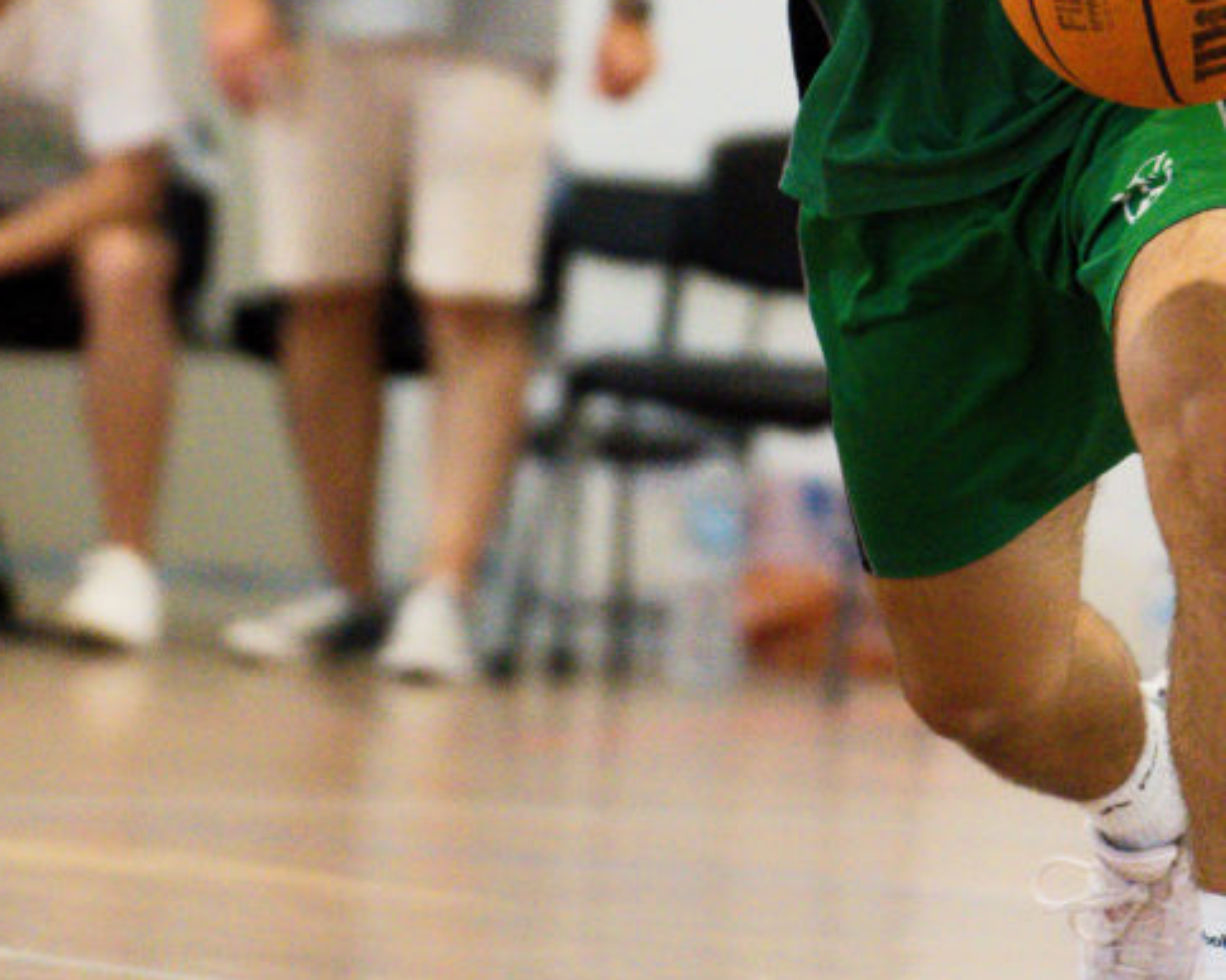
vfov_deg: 3.4
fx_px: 16282
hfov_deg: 4.3
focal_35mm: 449
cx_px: 880
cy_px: -15
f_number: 2.8
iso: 4000
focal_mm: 150
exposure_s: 1/2000
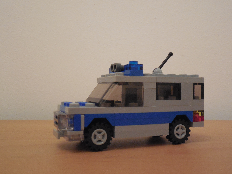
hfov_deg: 47.9
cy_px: 87
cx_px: 116
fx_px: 261
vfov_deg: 36.8
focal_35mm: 39
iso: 800
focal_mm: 7
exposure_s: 1/8
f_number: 3.8
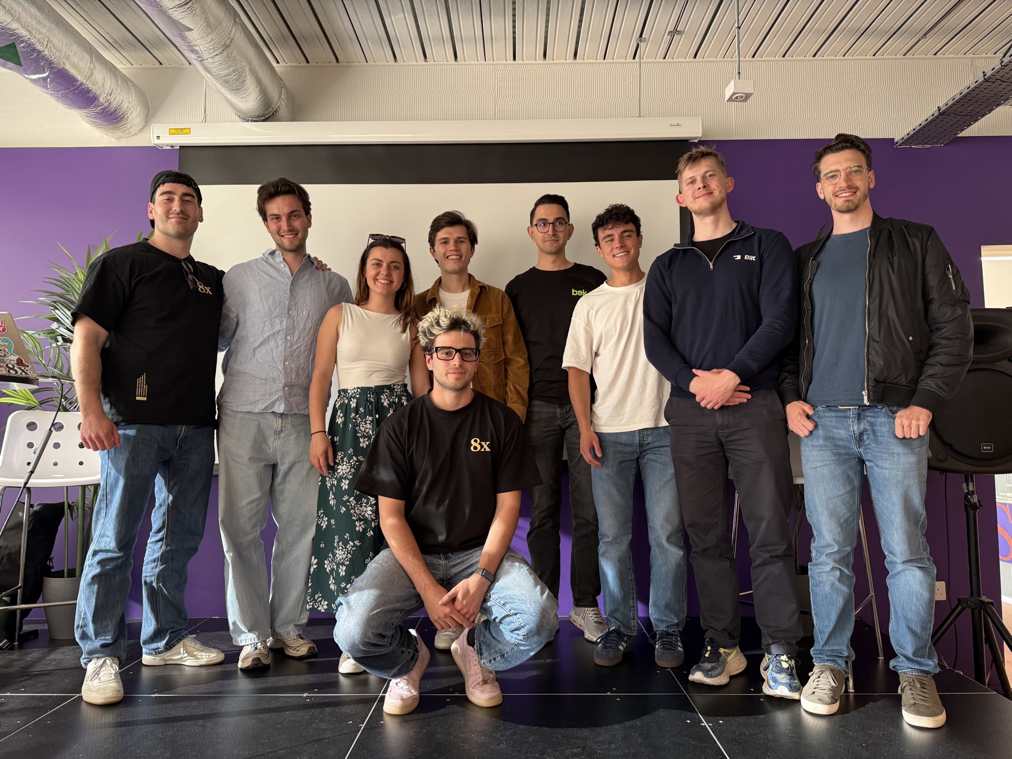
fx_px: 702
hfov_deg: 71.6
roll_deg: +0.4
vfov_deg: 56.8
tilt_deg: +5.9
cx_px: 506
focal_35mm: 24
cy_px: 380
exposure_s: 1/121
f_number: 1.78
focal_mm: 6.76
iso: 200
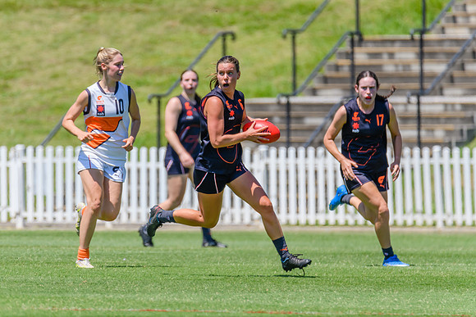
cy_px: 140
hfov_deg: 2.5
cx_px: 210
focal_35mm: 812
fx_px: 10737
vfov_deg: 1.7
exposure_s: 1/2000
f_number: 8
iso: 800
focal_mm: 600
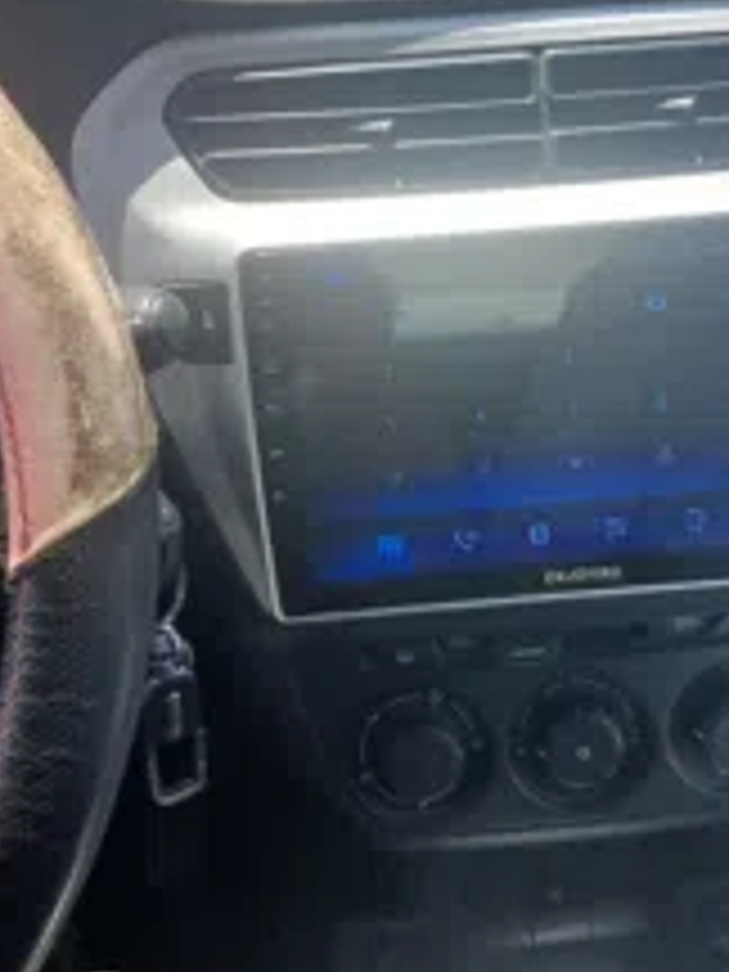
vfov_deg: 37.5
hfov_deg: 29.0
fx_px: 1404
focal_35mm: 50
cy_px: 274
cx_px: 441
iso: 20
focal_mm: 4
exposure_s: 1/195
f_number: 1.8
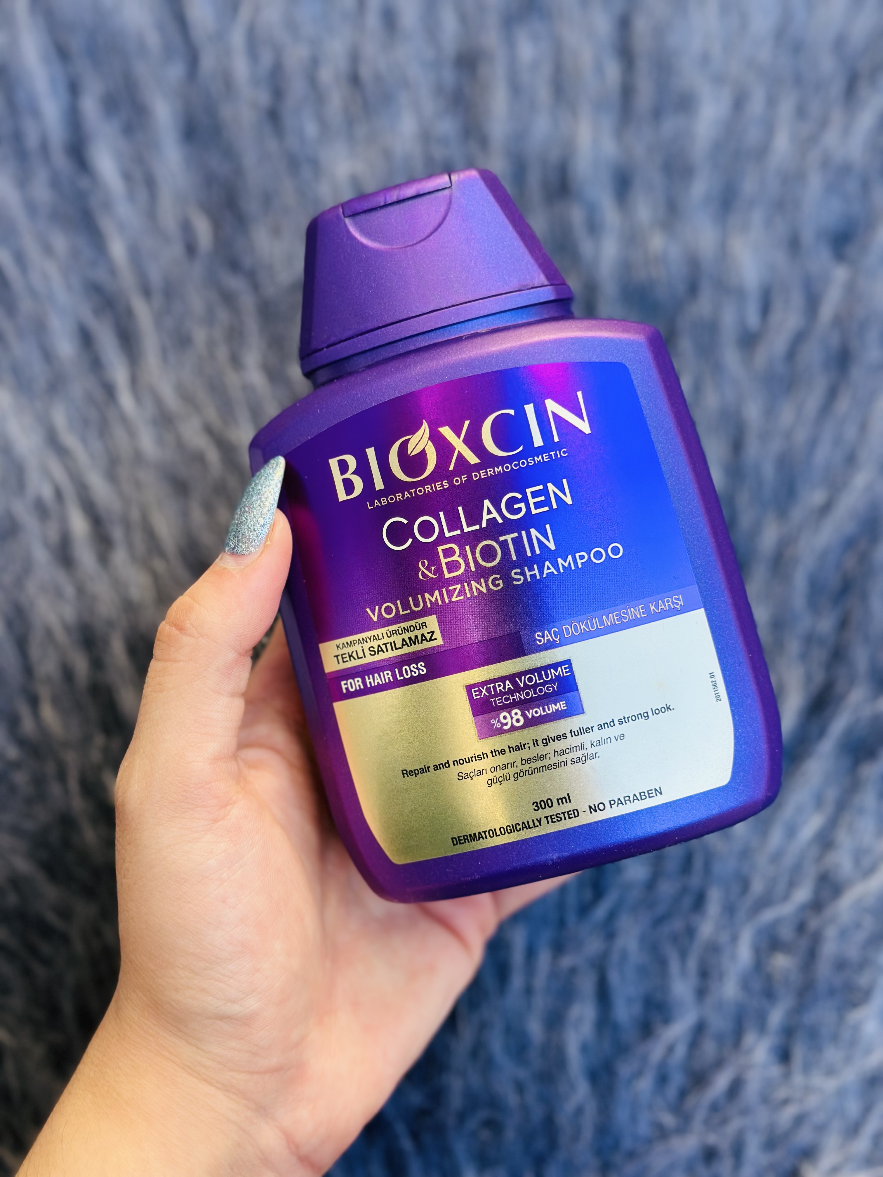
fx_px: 1633
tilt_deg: -80.8
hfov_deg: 30.3
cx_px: 442
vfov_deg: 39.7
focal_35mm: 48
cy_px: 588
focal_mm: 6.86
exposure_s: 1/175
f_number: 1.78
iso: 80
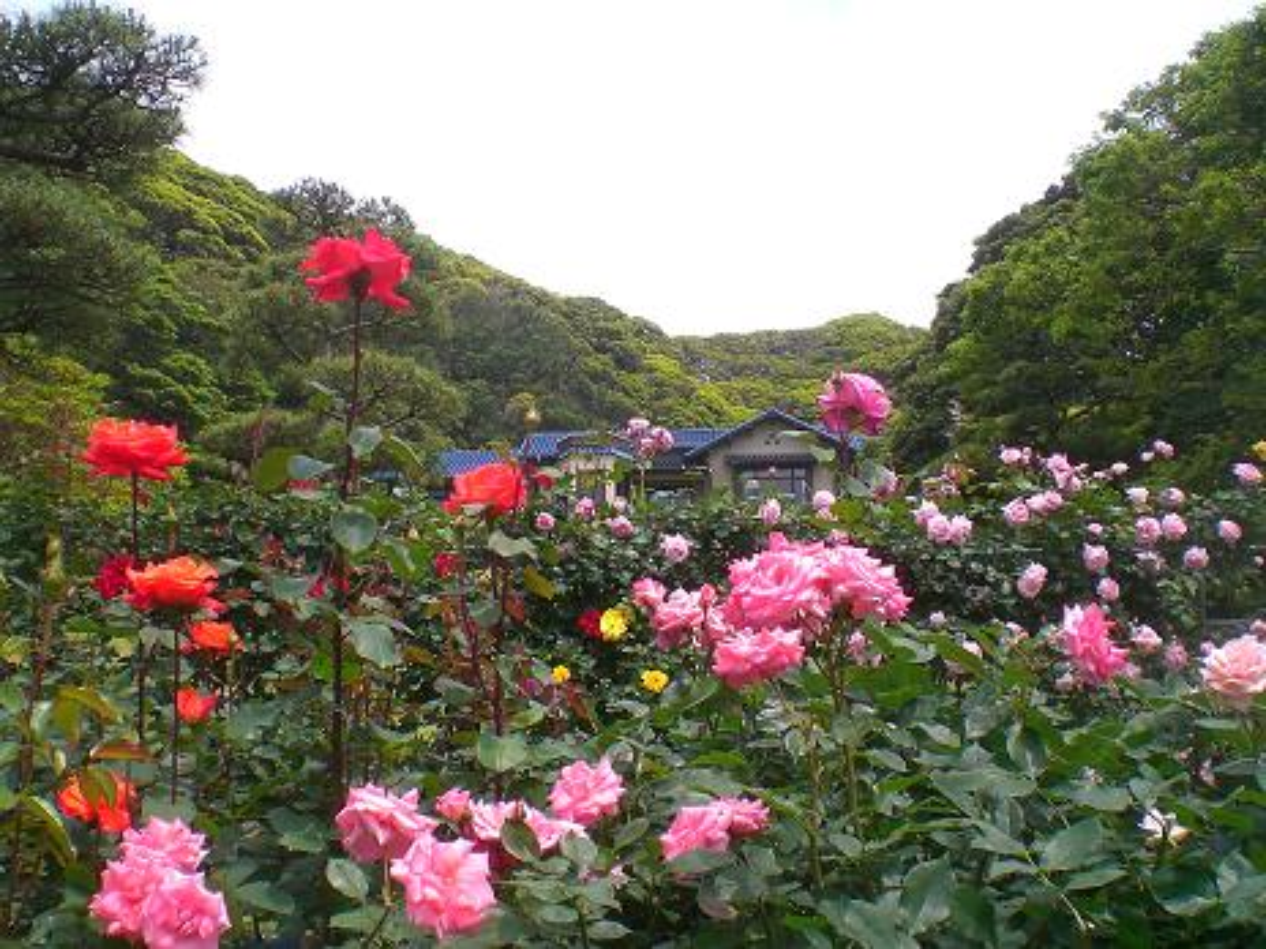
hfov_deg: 49.0
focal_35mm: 38
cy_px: 474
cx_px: 633
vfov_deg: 37.7
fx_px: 1390
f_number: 4.4
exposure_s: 1/400
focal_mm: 6.3
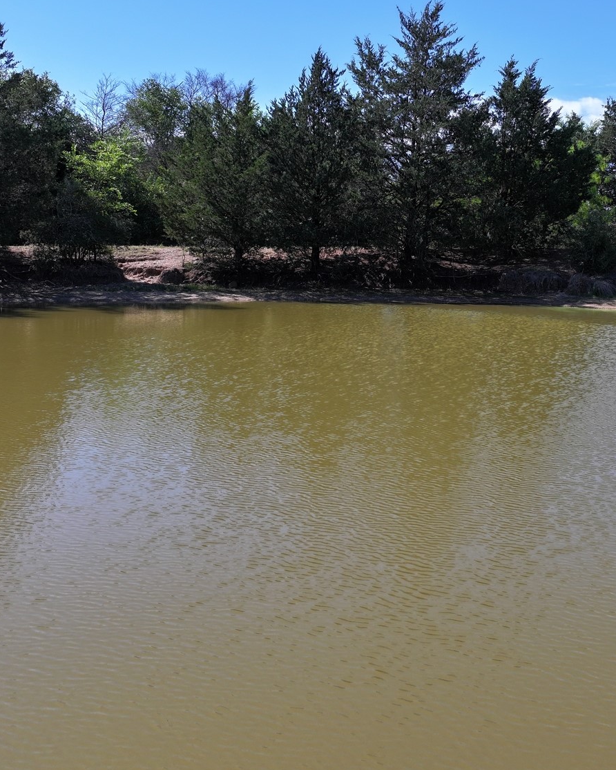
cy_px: 302
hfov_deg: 35.5
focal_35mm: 42
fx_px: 957
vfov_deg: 43.6
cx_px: 389
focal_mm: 12.29
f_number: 2.8
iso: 120
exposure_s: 1/2000
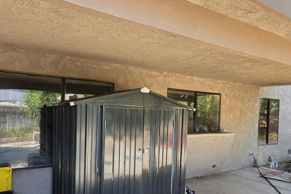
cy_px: 124
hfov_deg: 65.5
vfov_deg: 45.9
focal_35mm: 28
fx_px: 226
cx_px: 152
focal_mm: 5.4
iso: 64
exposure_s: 1/180
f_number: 1.8
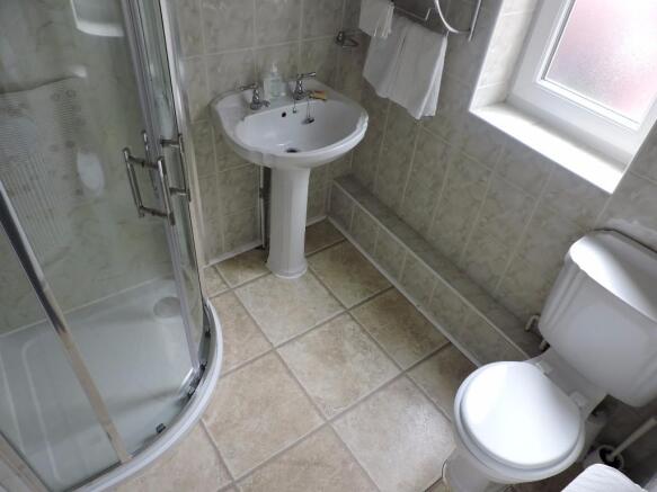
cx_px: 328
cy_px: 246
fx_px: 455
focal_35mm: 24
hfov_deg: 71.6
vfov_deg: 56.8
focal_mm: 4.3
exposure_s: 1/30
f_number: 3
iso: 140
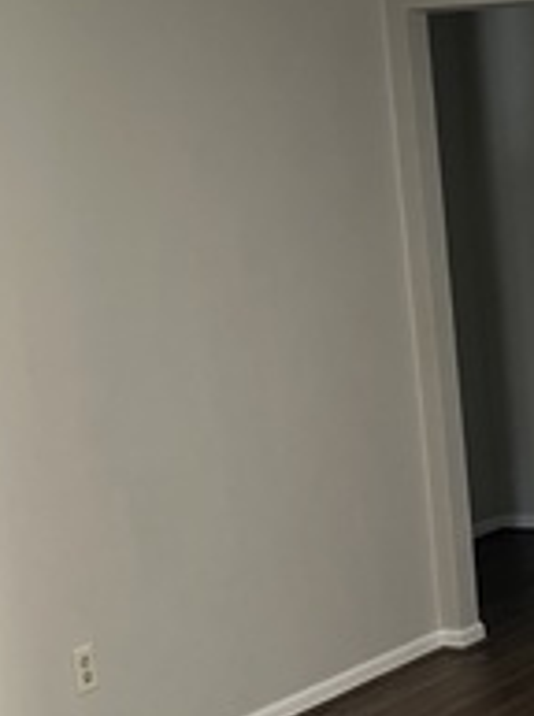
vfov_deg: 21.6
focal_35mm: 90
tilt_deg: -12.1
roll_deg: +3.0
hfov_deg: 15.1
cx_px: 820
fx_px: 1857
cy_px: 536
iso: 125
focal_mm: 4.2
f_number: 1.6
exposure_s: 1/86
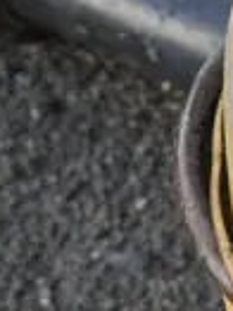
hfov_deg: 5.7
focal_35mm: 235
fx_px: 2112
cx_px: 808
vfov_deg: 8.4
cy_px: 299
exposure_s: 1/160
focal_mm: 15
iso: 200
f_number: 5
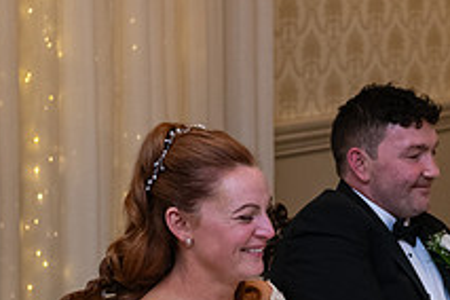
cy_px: 217
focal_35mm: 169
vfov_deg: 8.1
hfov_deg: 12.0
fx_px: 2112
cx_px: 452
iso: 1000
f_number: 3.5
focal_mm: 62
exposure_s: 1/160
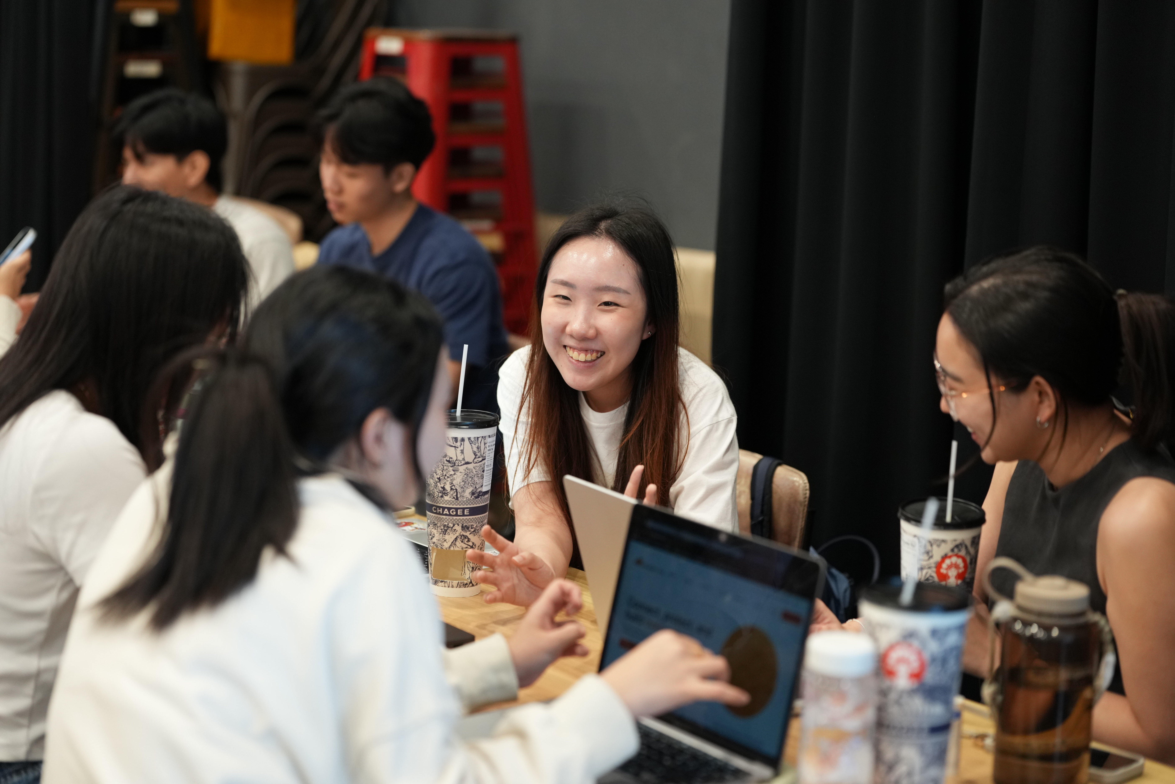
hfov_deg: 30.1
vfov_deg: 20.3
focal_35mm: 67
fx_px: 2187
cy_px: 392
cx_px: 588
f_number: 2
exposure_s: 1/125
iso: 1600
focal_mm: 67
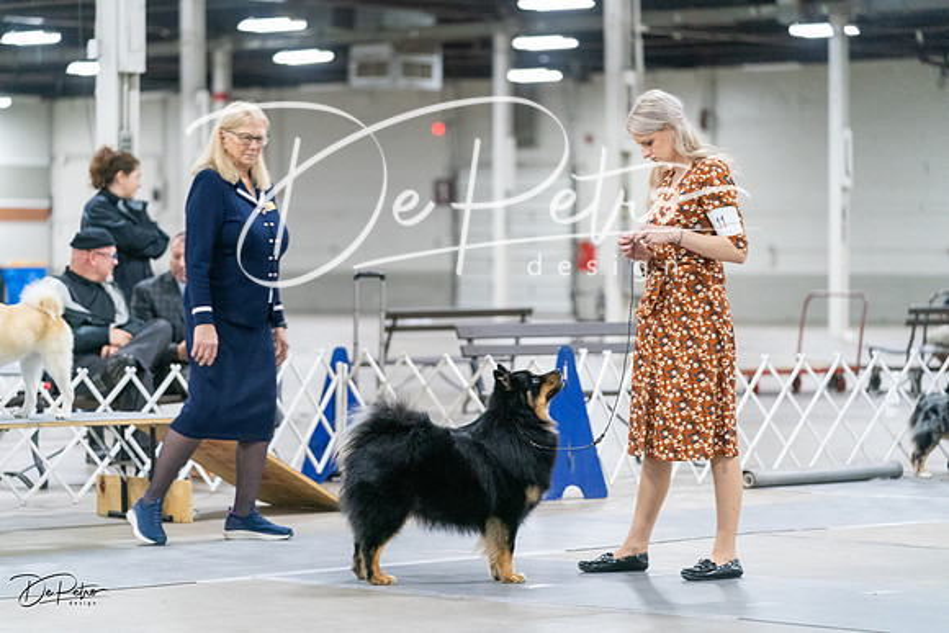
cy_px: 316
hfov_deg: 16.5
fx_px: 3269
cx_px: 474
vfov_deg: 11.1
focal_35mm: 124
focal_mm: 124
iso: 6400
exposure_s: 1/200
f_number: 2.8
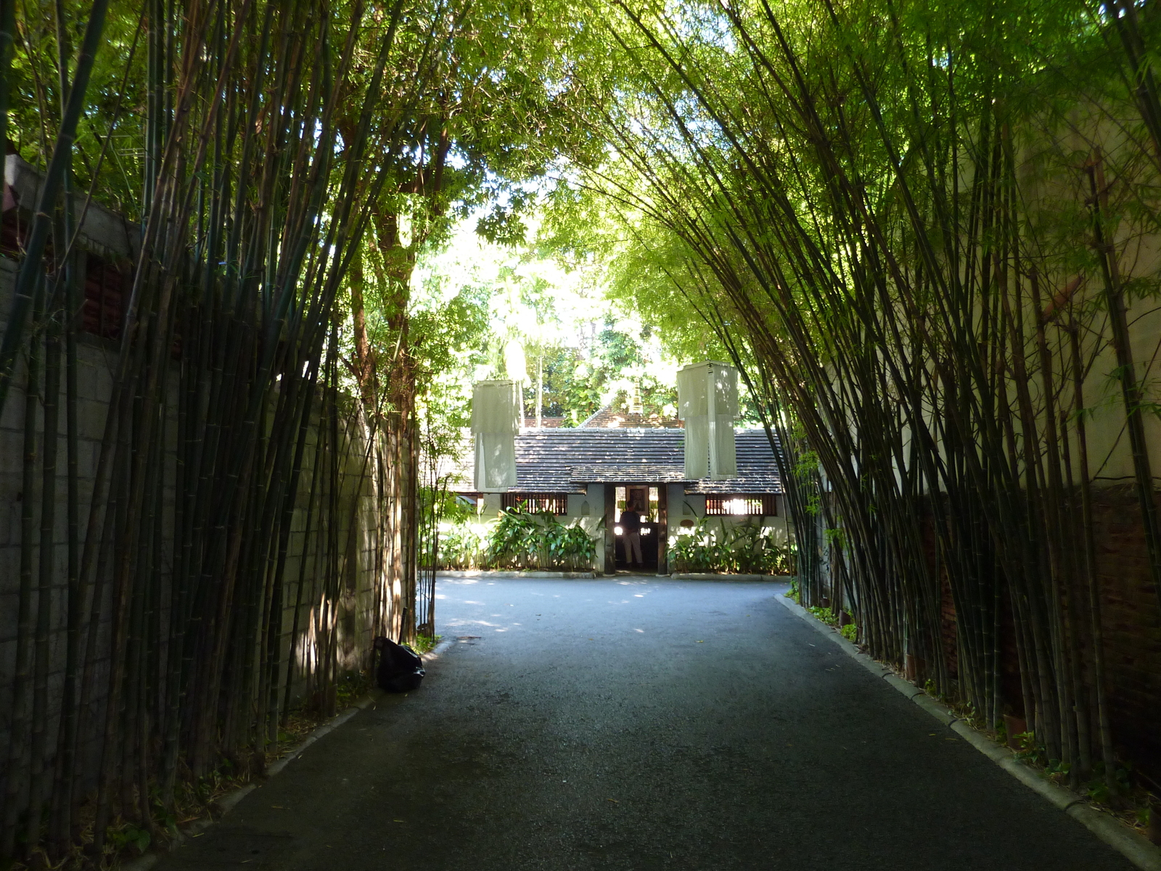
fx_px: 838
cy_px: 436
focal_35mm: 25
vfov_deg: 54.9
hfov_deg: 69.4
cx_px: 580
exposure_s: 1/30
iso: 160
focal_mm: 4.1
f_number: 3.3
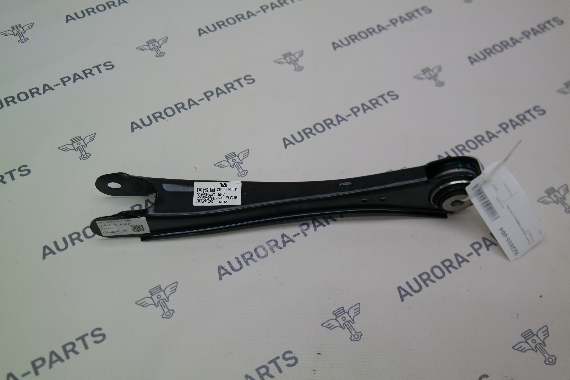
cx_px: 285
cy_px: 190
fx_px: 570
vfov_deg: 36.9
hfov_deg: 53.1
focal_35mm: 36
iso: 100
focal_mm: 24
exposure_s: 1/100
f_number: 4
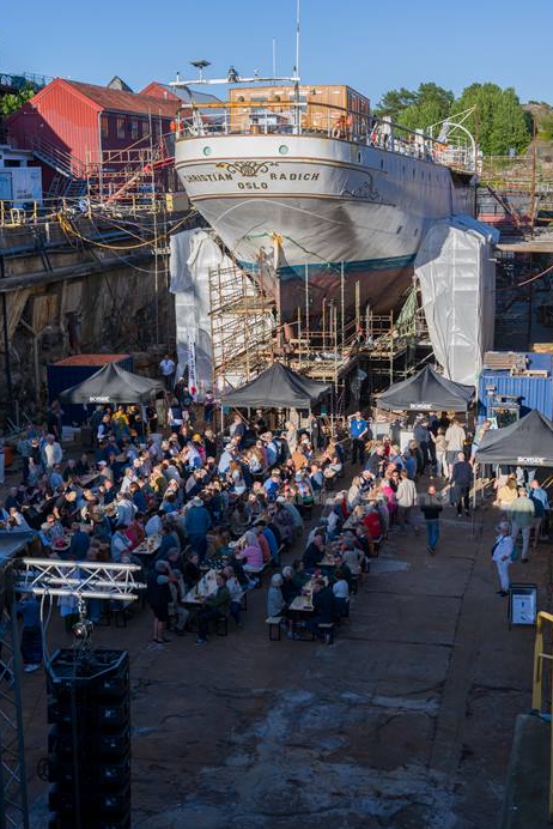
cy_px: 411
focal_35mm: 52
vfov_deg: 38.2
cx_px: 273
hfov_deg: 26.0
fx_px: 1197
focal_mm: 50
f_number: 7.1
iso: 100
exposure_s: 1/200
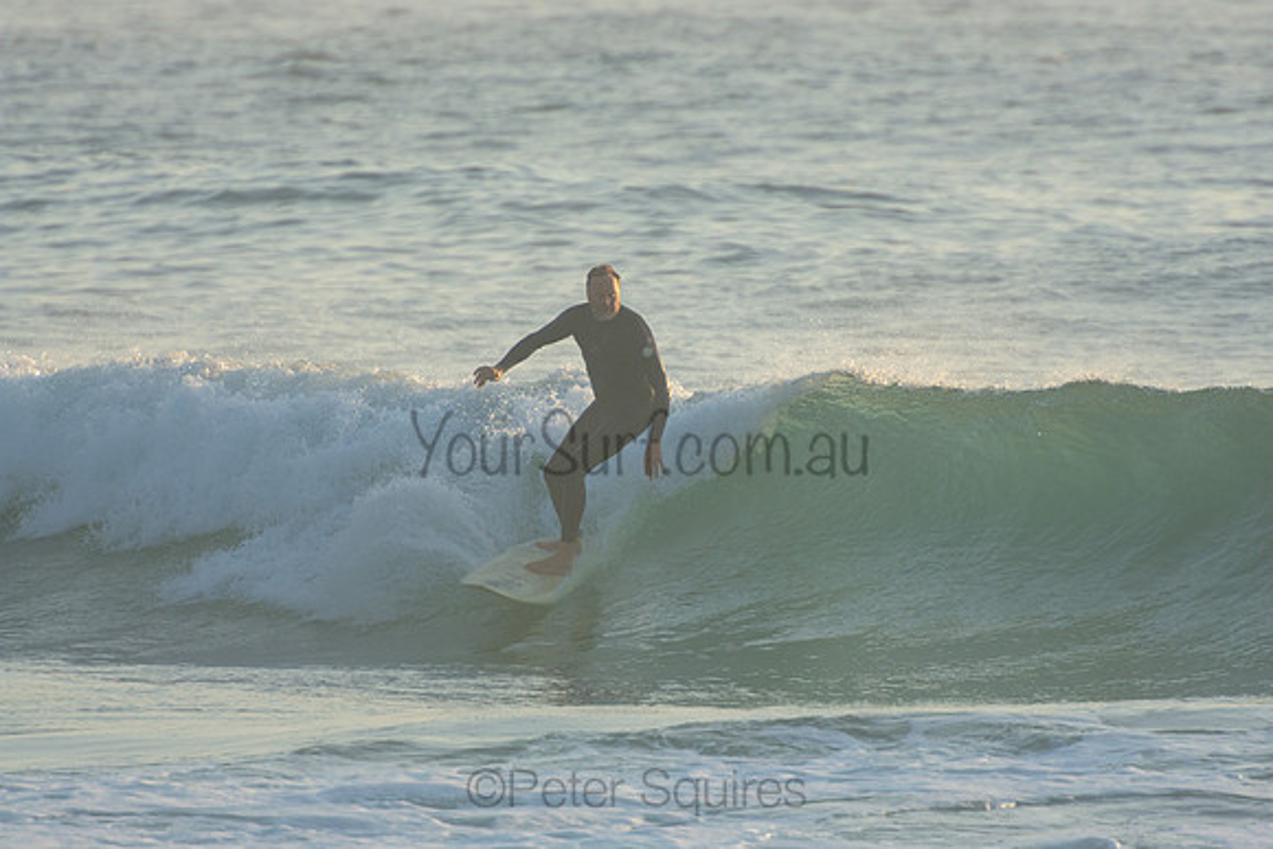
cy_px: 424
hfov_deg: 3.4
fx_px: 21221
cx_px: 636
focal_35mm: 600
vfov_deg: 2.3
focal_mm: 400
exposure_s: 1/800
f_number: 5.6
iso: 250
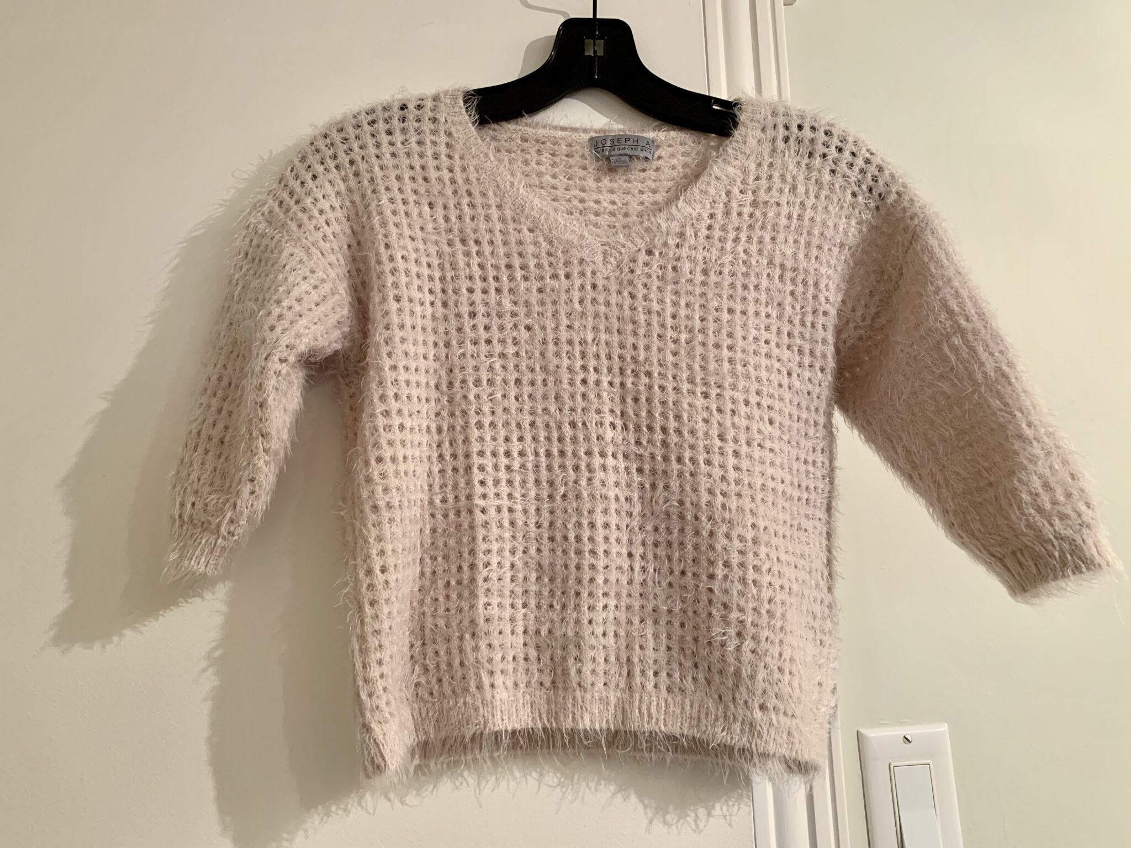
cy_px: 424
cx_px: 566
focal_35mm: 26
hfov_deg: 67.3
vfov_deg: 53.1
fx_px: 849
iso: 250
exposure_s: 1/60
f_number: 1.8
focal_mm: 4.25
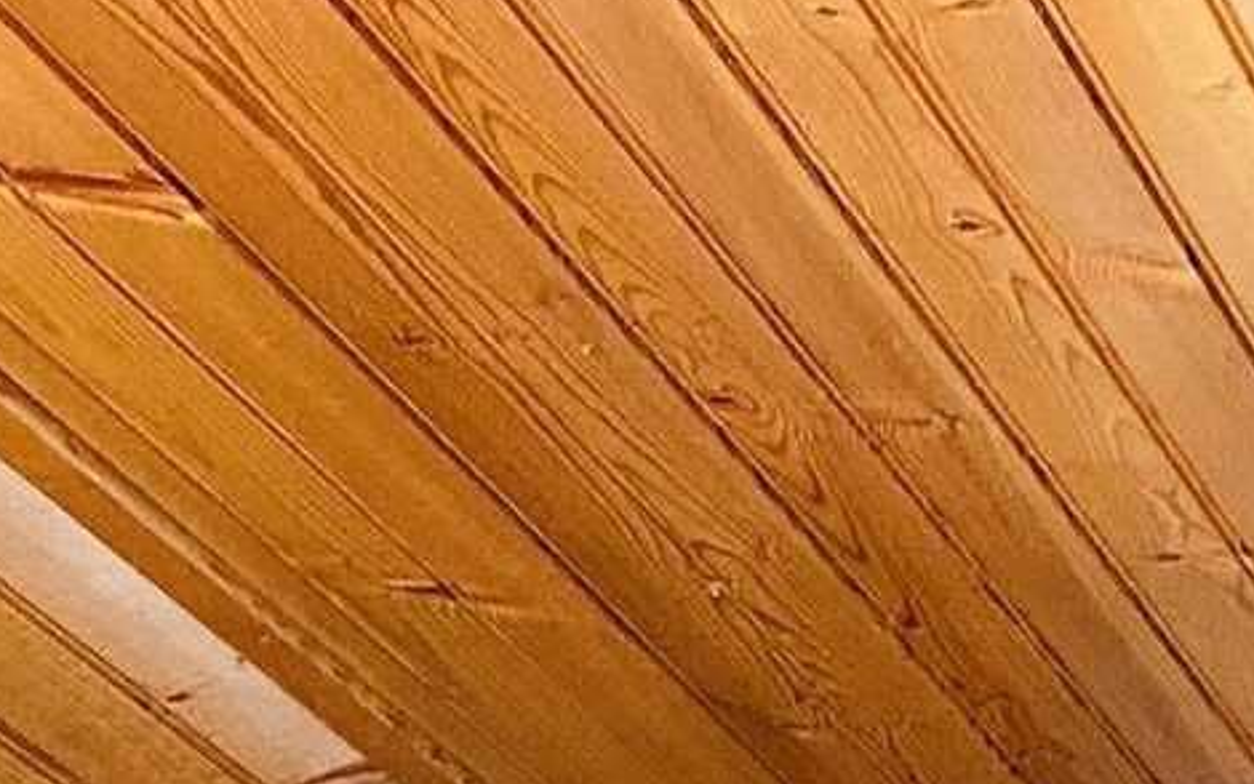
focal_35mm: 180
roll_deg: +0.6
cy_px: 2712
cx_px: 2801
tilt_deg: -0.7
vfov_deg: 6.4
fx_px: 6153
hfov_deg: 10.4
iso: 125
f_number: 1.8
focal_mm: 4.25
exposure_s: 1/71
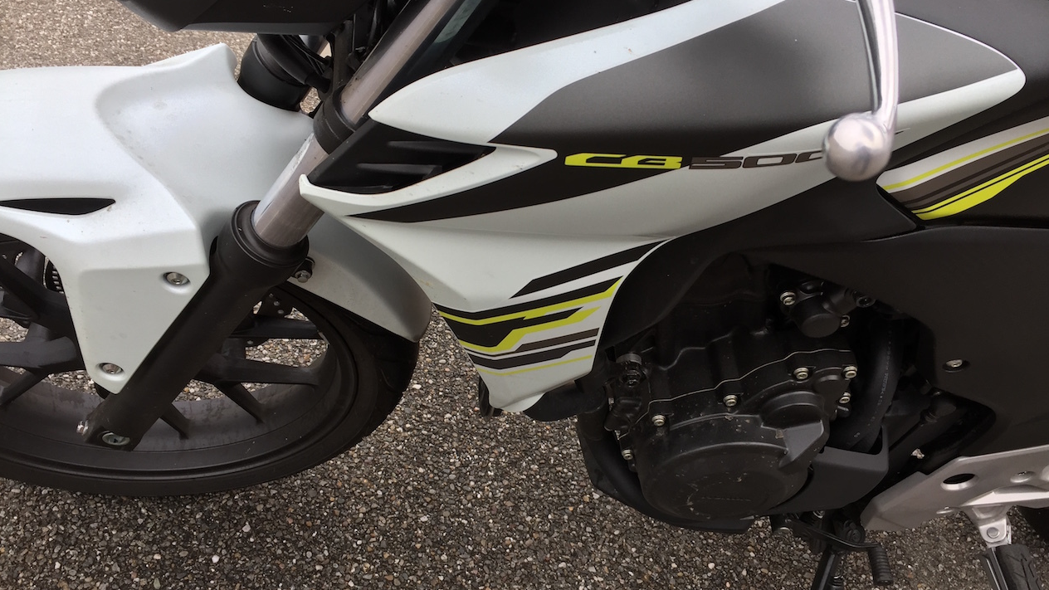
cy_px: 325
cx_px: 528
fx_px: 890
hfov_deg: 61.0
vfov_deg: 36.6
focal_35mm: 32
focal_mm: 4.15
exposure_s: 1/476
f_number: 2.2
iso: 32
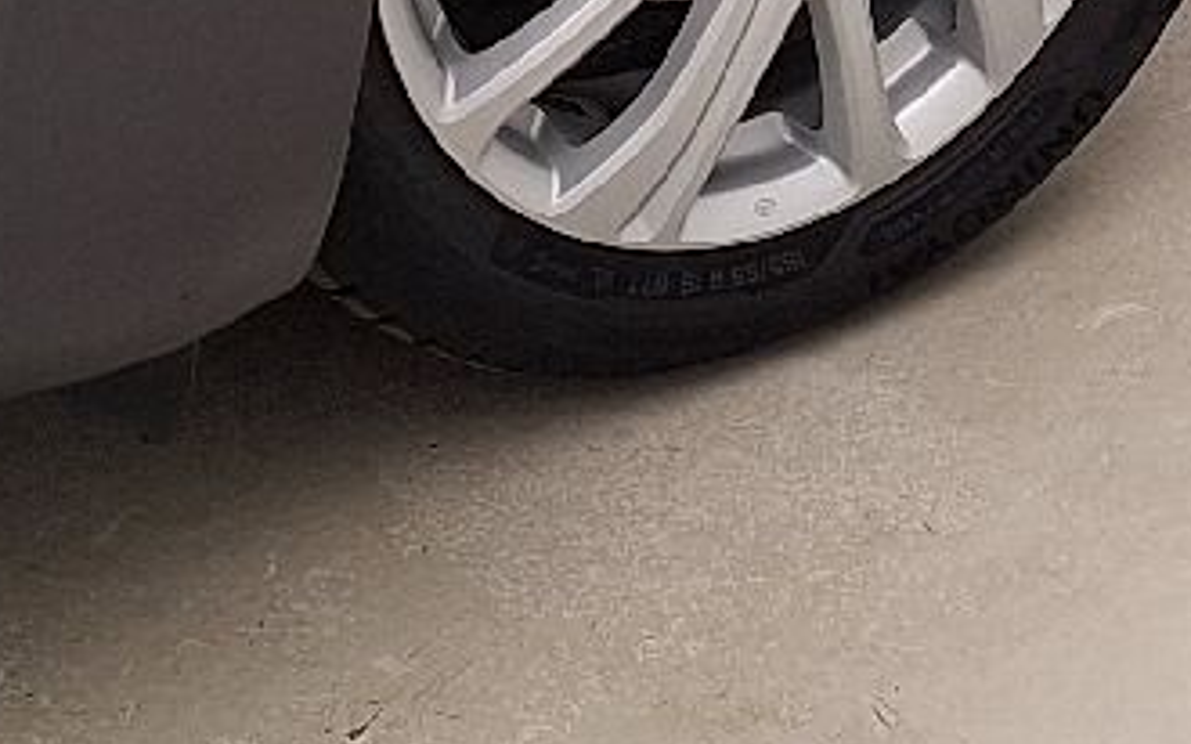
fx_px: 4608
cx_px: 639
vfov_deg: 8.6
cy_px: -856
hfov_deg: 14.7
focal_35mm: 142
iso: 50
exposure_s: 1/100
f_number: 1.8
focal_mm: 5.54
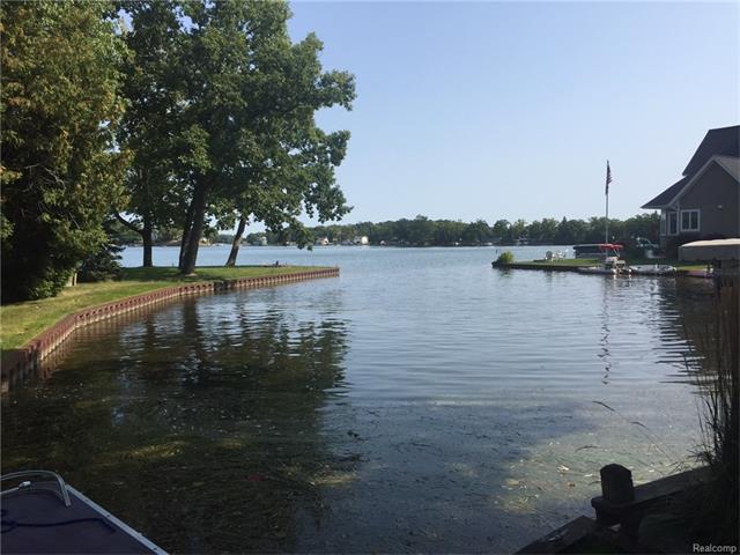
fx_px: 620
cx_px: 370
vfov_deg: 48.2
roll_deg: +0.0
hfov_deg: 61.7
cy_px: 278
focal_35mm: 29
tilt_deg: -4.6
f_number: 2.2
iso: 32
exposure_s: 1/2198
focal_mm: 4.15
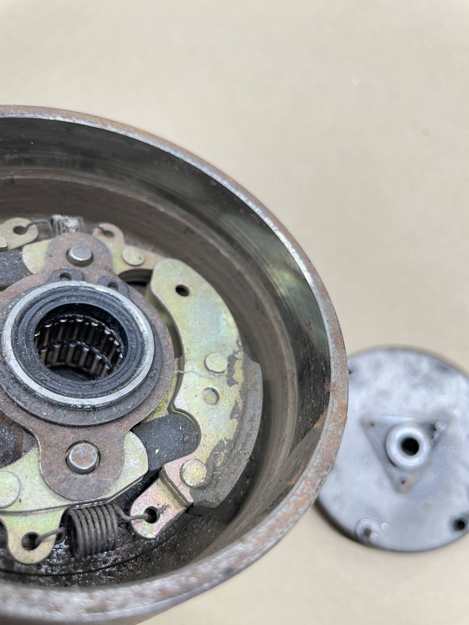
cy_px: 312
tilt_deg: -74.7
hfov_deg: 53.1
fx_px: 470
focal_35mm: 26
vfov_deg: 67.3
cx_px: 234
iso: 80
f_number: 1.6
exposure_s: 1/50
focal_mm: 4.2
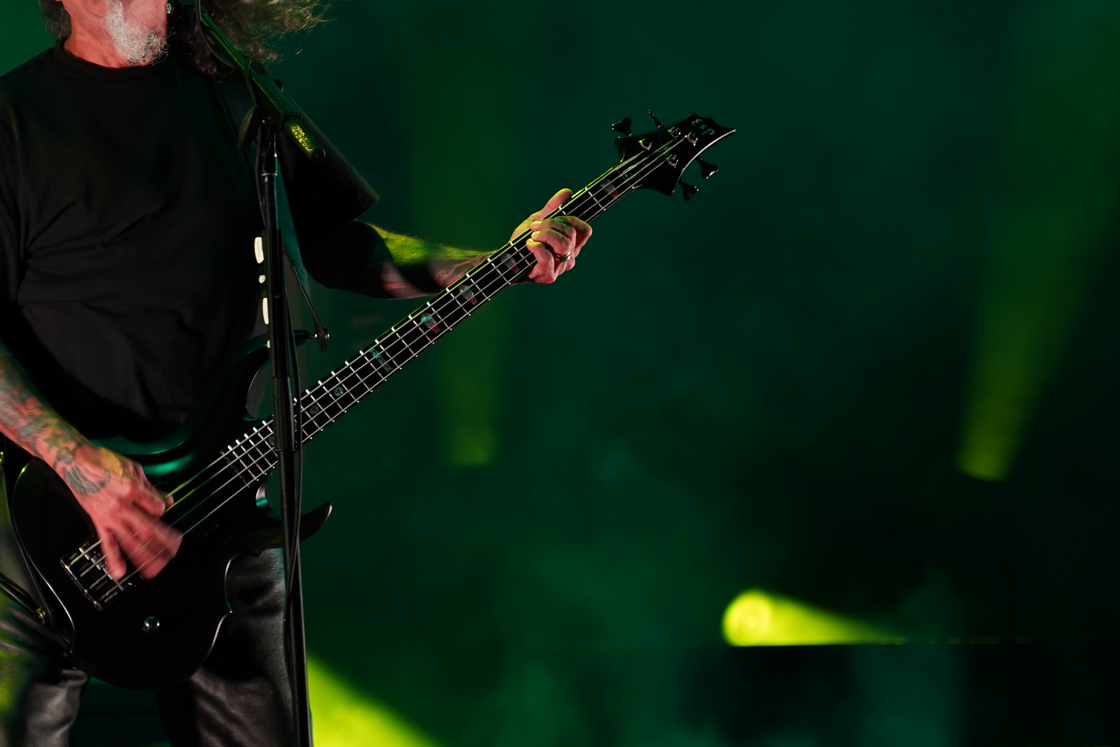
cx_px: 237
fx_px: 5009
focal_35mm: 161
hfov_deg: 12.7
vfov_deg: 8.5
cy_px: 267
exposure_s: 1/100
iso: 250
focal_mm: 98
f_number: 4
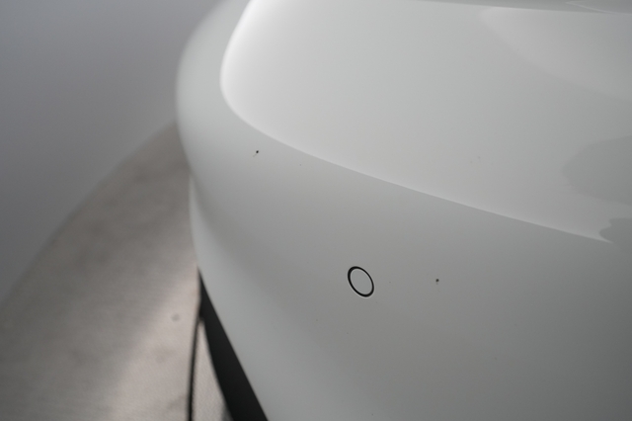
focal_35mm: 28
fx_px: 491
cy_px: 210
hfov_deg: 65.5
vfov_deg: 46.4
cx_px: 316
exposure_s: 1/100
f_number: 4.5
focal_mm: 28
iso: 1000
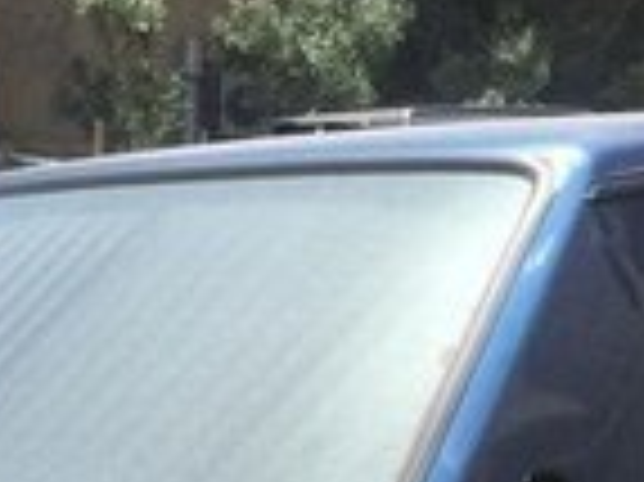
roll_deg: -3.0
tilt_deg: -14.6
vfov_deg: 10.4
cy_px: 876
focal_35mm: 134
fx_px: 2491
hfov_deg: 14.7
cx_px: 419
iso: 32
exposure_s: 1/1414
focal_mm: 4.15
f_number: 2.2
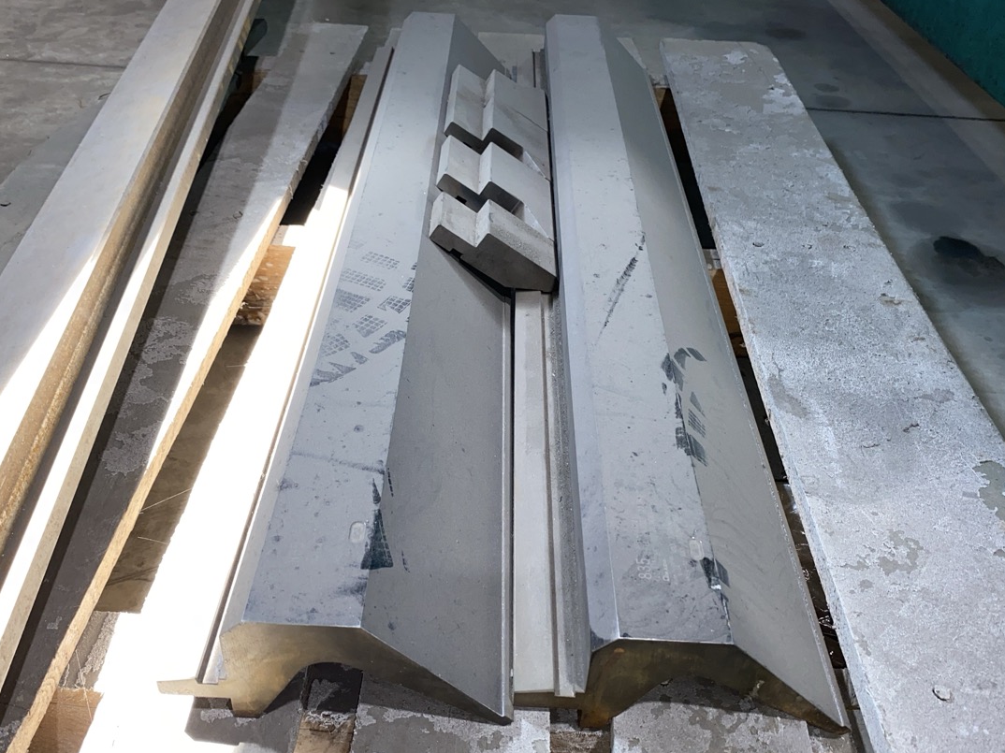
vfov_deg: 45.4
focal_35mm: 31
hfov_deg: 58.4
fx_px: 900
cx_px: 494
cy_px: 412
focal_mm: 4.25
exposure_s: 1/39
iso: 32
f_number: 1.8
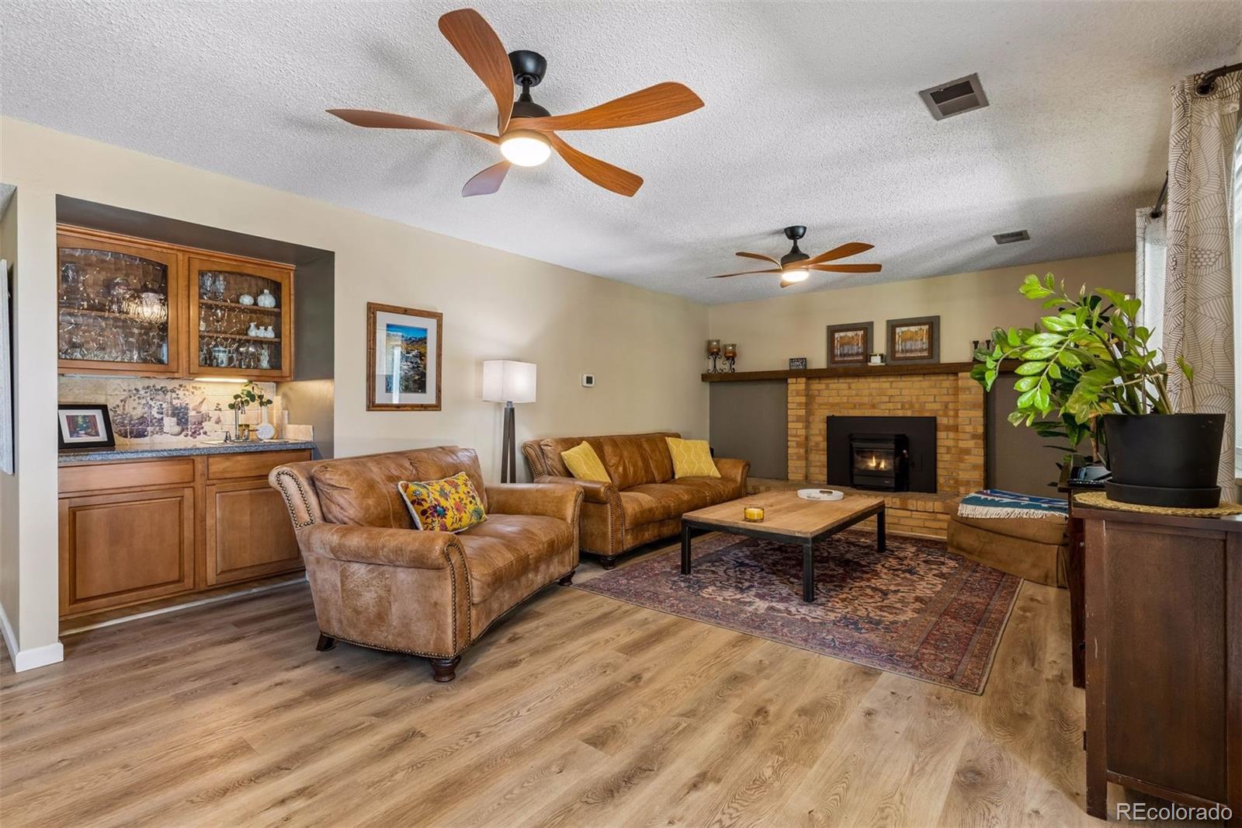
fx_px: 586
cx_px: 621
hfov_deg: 93.3
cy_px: 414
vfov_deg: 70.4
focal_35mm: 17
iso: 400
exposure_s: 1/2
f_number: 8
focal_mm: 17
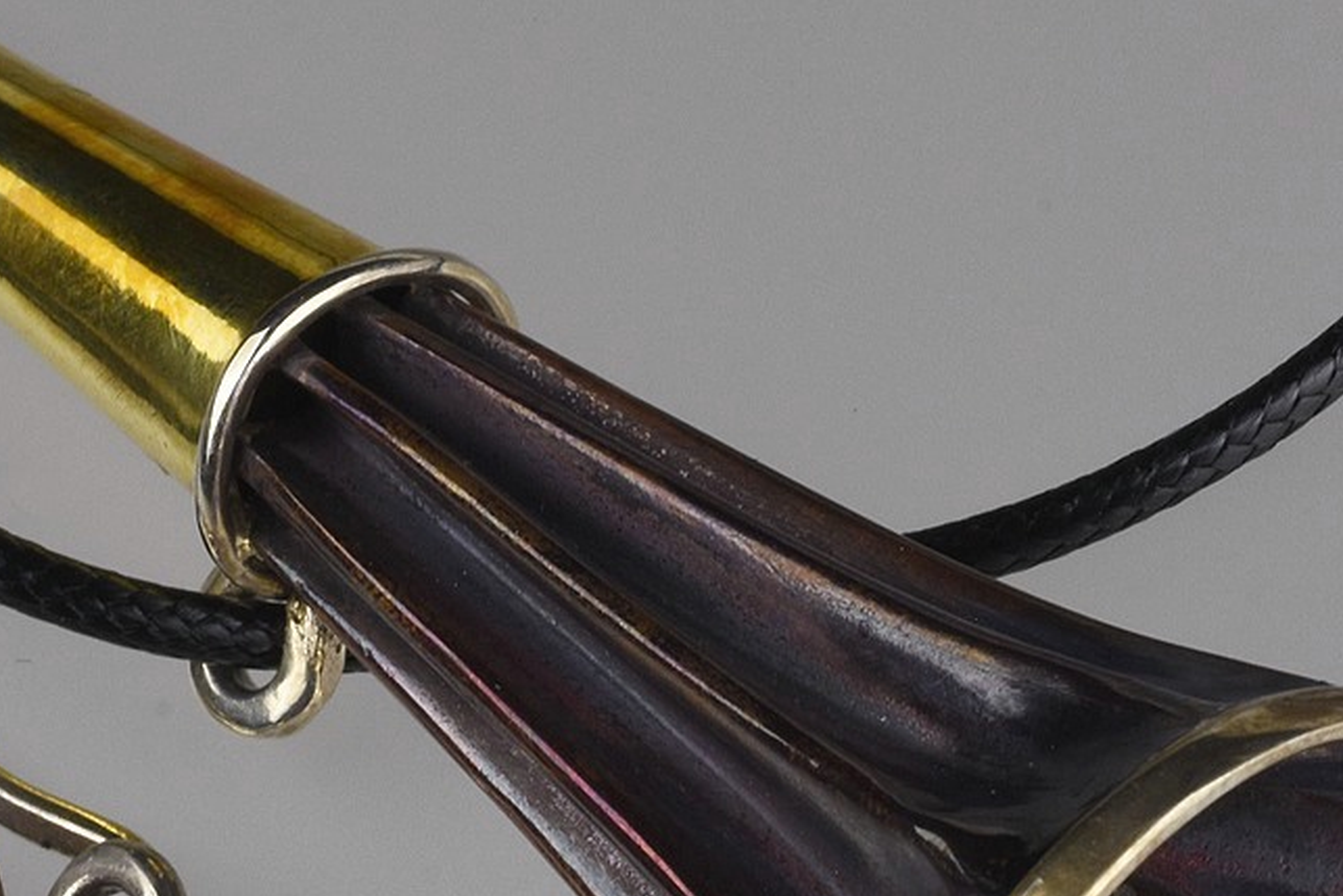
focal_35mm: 168
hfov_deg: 12.2
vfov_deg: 8.2
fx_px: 6268
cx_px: 693
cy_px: 729
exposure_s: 1/20
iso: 125
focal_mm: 60
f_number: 22
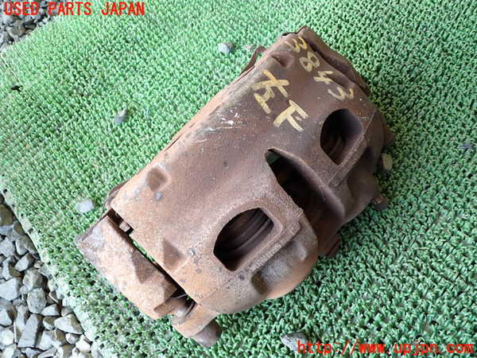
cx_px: 238
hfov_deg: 60.0
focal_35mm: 30
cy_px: 179
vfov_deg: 46.8
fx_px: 413
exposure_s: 1/80
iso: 200
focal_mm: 5.4
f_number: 2.3
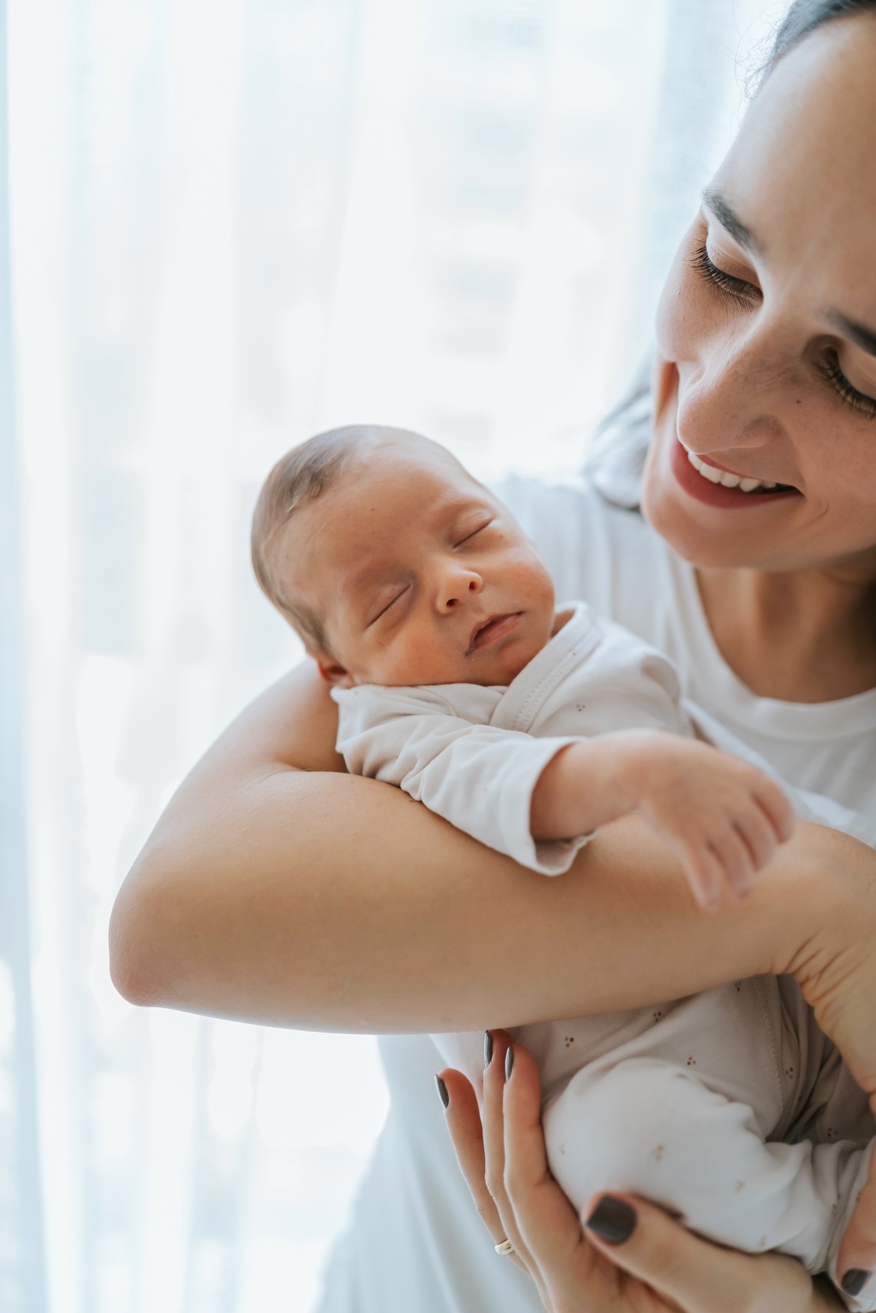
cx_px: 444
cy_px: 660
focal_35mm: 36
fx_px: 1314
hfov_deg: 36.9
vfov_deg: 53.1
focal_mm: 35
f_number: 2
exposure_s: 1/400
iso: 1000
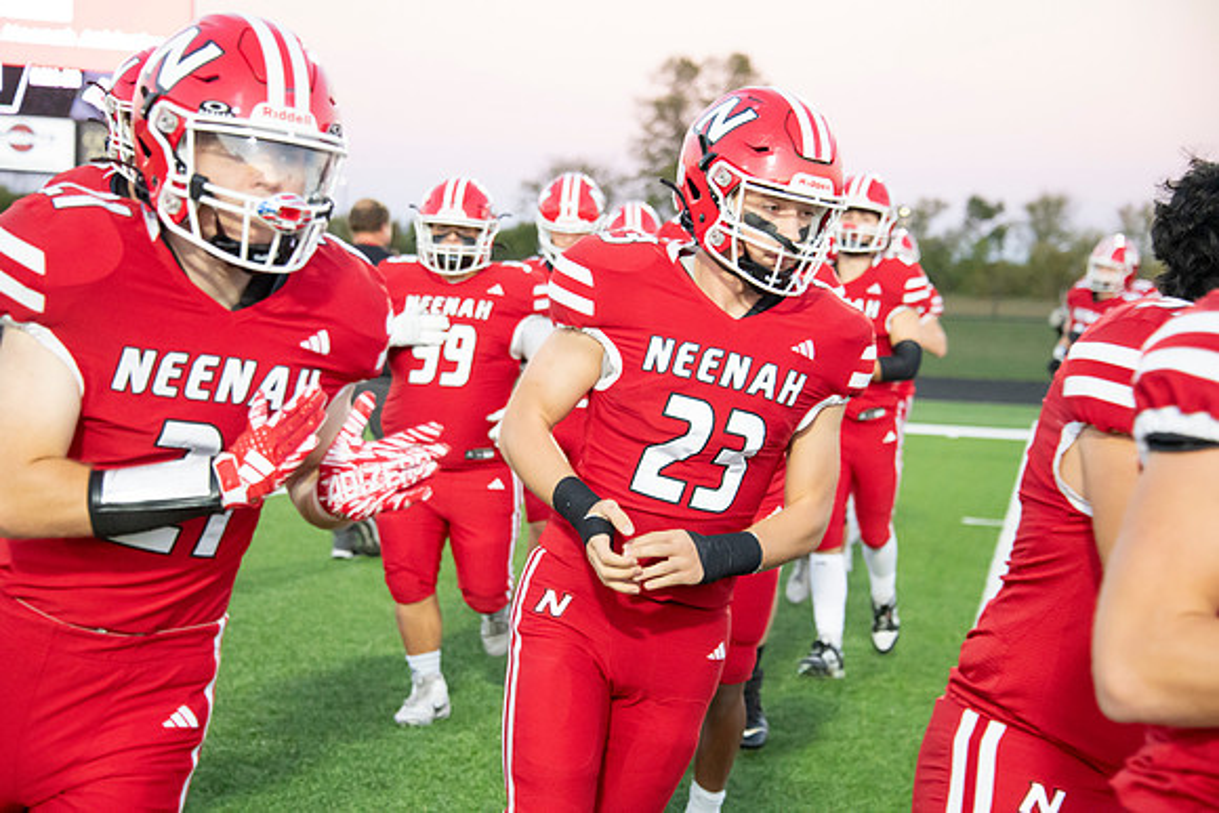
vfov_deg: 14.9
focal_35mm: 92
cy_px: 406
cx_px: 610
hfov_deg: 22.1
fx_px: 3116
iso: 8000
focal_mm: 92
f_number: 5.6
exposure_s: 1/640
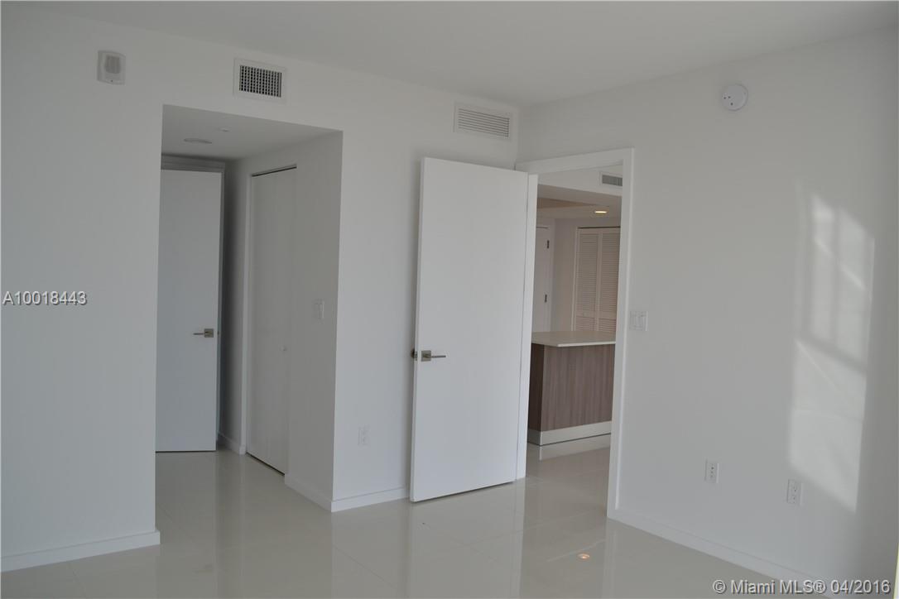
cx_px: 450
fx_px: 674
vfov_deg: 47.9
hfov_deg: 67.4
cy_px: 300
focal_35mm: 27
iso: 125
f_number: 5.6
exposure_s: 1/125
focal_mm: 18
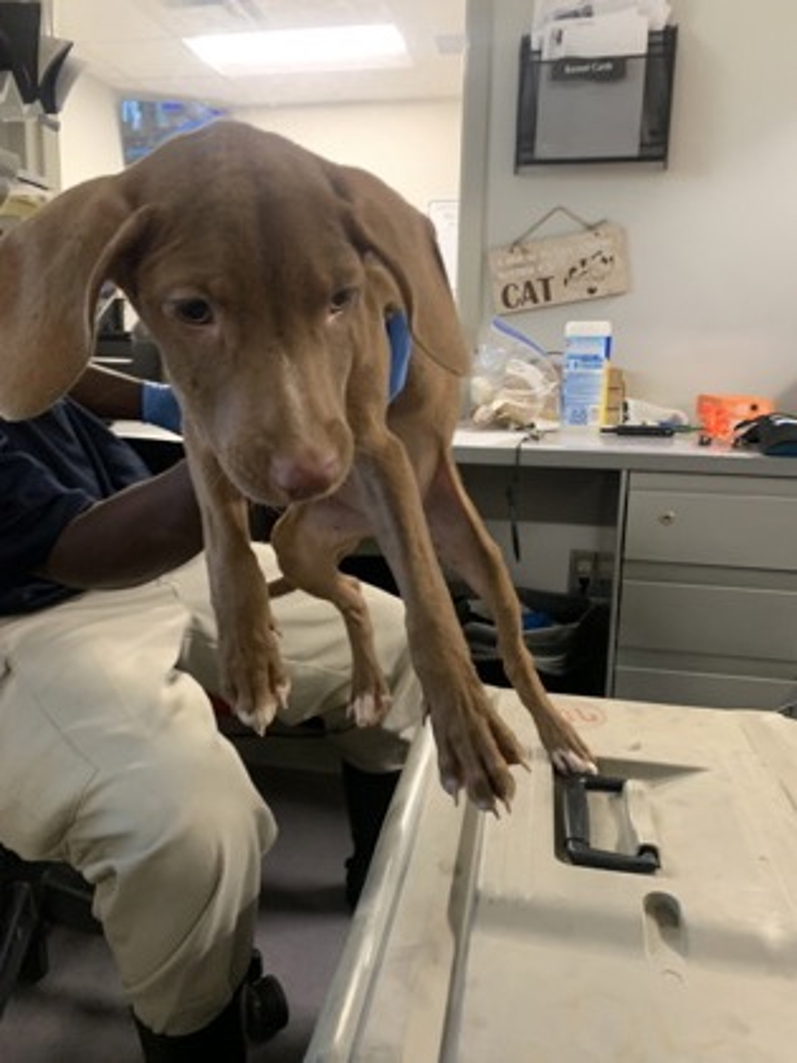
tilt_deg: -7.3
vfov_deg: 67.3
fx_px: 798
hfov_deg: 53.1
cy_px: 532
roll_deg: -0.6
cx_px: 398
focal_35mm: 26
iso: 320
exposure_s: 1/40
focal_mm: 4.25
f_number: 1.8
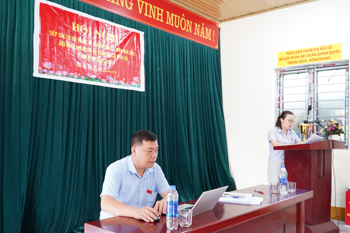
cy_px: 116
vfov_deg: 43.6
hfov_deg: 61.9
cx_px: 175
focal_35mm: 30
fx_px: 292
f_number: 4
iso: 640
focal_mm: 20
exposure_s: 1/30
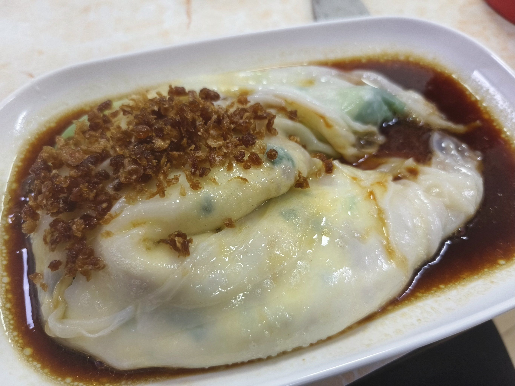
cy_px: 193
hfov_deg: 73.9
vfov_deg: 58.9
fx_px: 342
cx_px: 258
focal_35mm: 23
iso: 362
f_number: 1.75
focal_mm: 5.5
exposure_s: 1/78.1
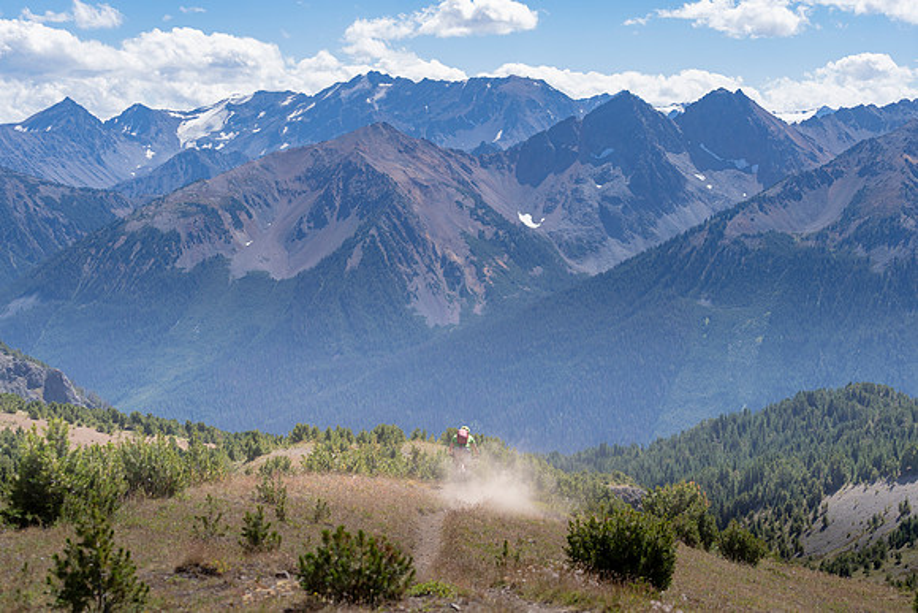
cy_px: 306
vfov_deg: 19.5
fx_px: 1785
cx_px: 459
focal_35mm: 70
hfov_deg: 28.8
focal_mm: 70
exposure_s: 1/1000
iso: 160
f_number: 4
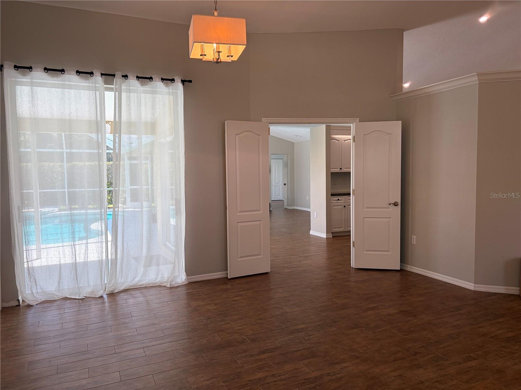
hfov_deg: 67.3
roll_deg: +2.4
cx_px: 260
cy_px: 195
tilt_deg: -3.1
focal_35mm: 26
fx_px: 391
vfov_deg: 53.1
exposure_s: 1/167
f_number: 1.6
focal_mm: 5.96
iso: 50
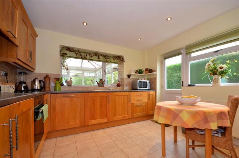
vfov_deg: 77.0
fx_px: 99
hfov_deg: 100.5
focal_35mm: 15
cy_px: 79
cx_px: 120
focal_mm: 10
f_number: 8
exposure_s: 1/15
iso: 200
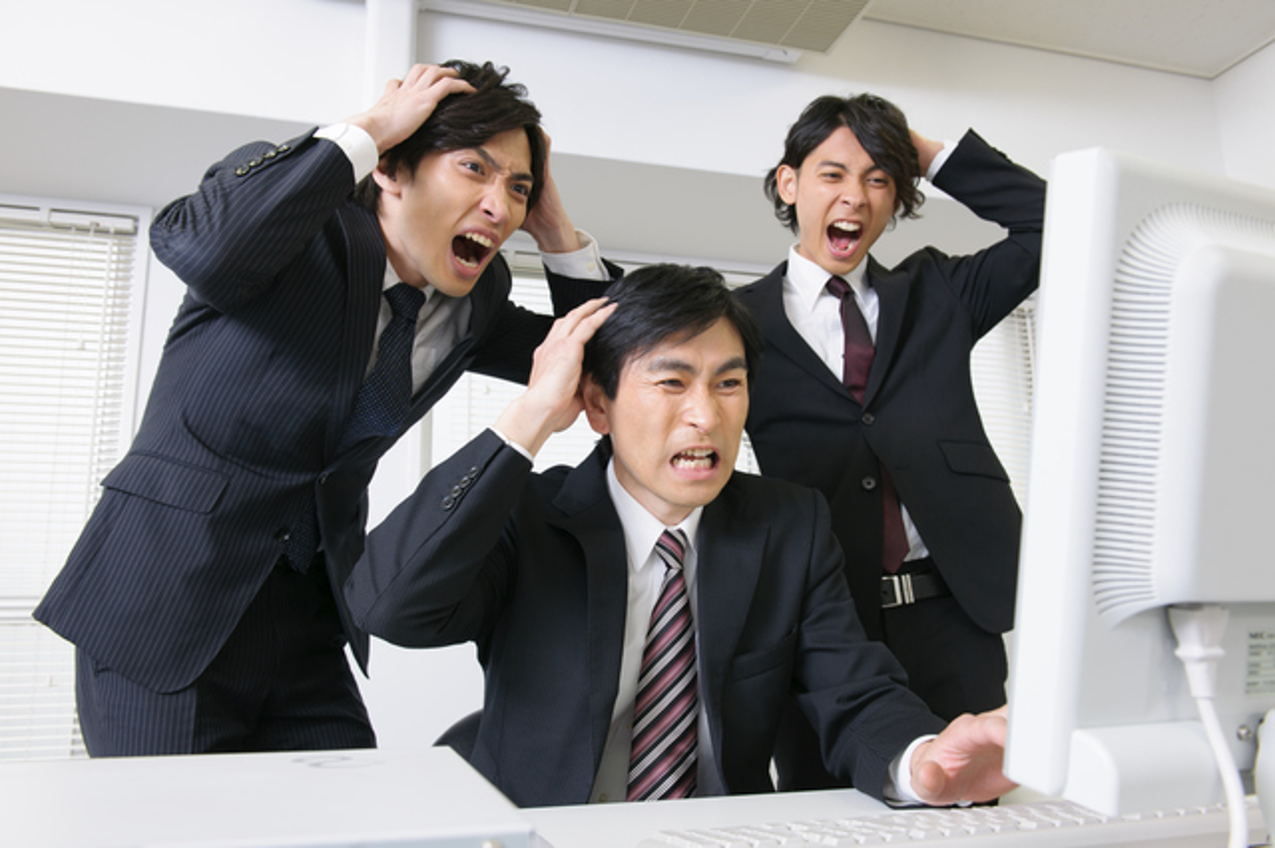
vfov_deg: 42.3
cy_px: 424
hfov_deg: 60.3
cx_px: 638
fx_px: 1097
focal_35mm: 31
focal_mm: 31
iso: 200
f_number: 7.1
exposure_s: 1/60
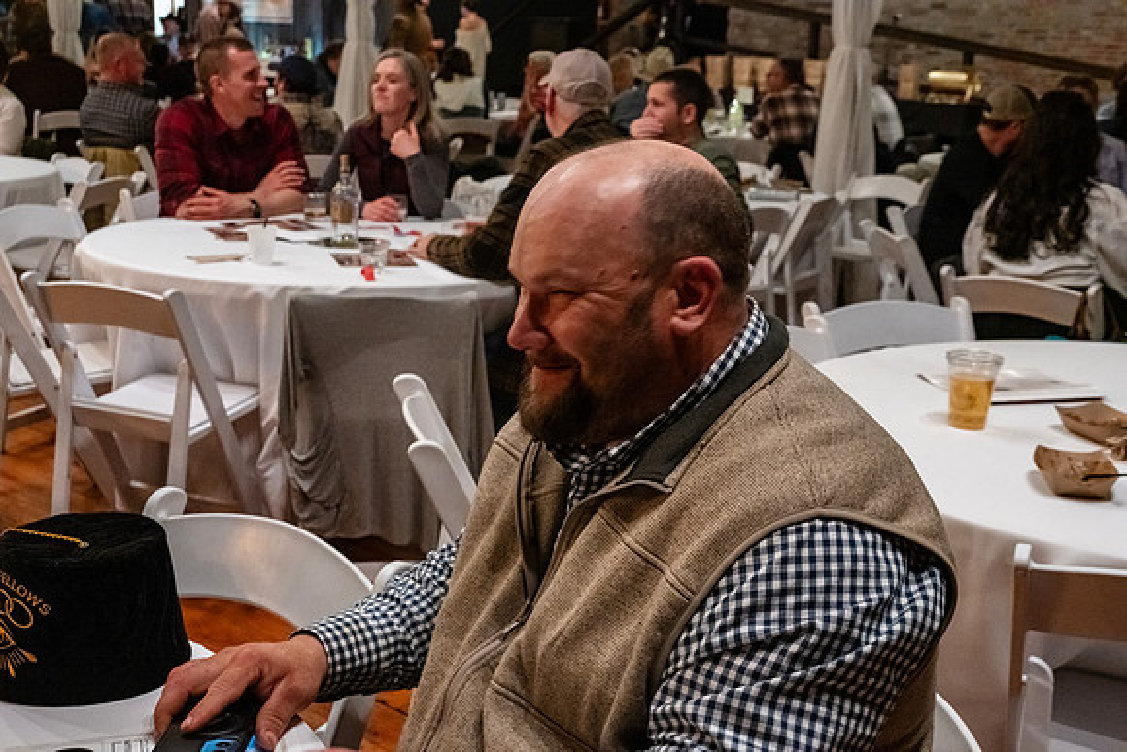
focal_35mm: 46
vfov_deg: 29.3
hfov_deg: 42.7
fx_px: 1440
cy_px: 376
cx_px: 564
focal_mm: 46
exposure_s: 1/40
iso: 6400
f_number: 9
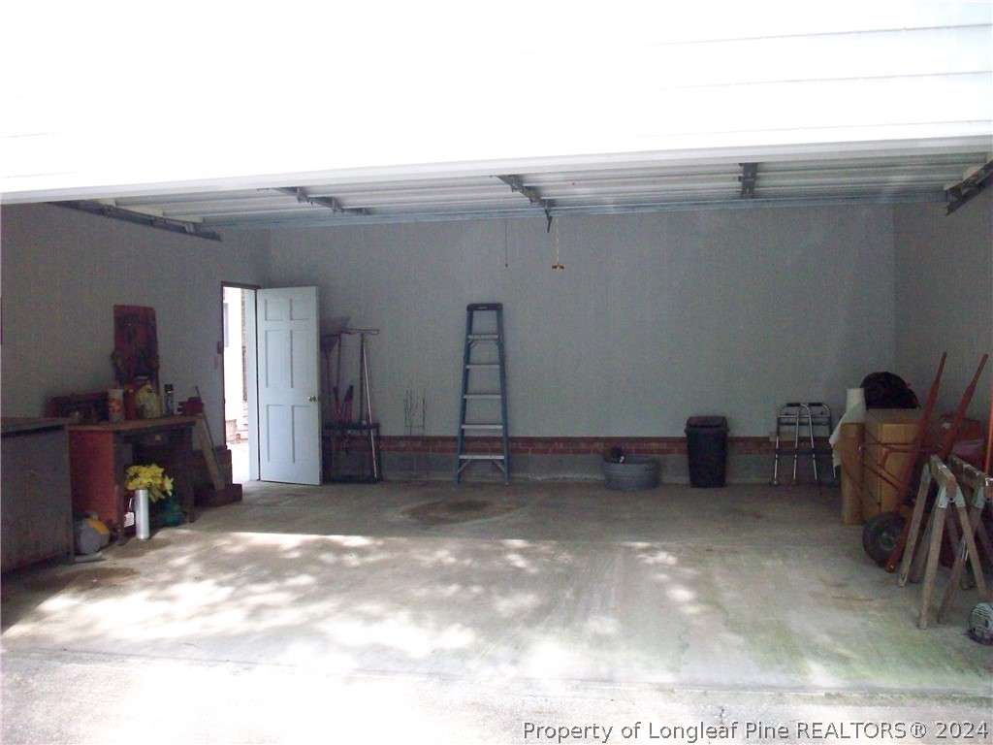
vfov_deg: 38.7
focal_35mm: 37
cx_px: 496
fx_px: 1061
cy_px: 372
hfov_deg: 50.1
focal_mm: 6.2
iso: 382
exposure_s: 1/128
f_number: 2.8
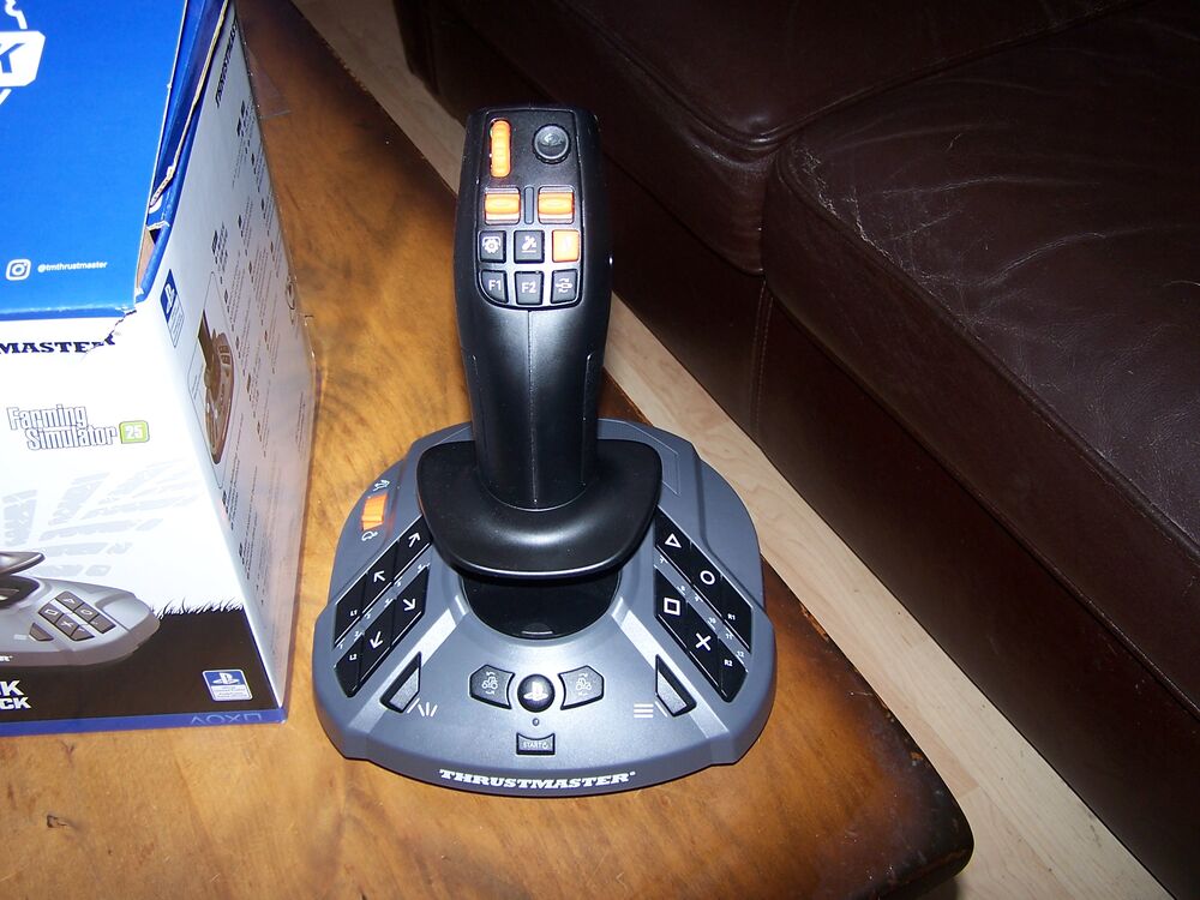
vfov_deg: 37.7
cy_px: 450
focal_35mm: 38
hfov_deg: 49.0
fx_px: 1317
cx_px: 600
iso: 80
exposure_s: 1/60
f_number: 2.8
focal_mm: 6.3
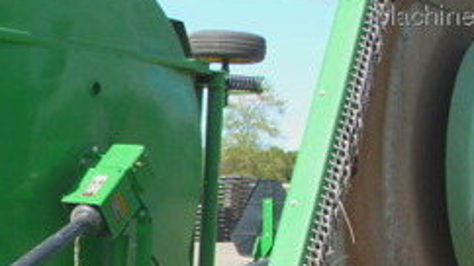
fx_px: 1169
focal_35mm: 93
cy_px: 387
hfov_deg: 22.5
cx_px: 74
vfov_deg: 12.4
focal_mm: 6.36
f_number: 3
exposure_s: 1/449
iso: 50
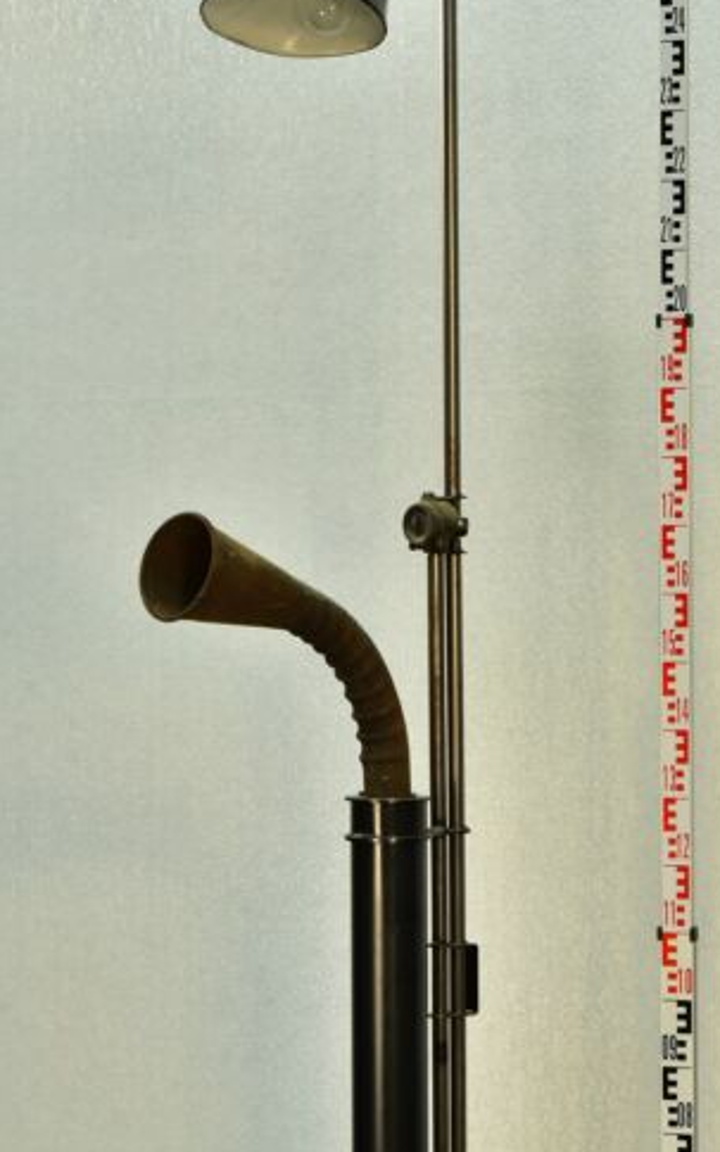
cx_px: 402
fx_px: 3266
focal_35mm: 104
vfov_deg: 20.0
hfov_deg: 12.6
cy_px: 709
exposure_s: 1/13
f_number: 14
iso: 500
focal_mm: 55
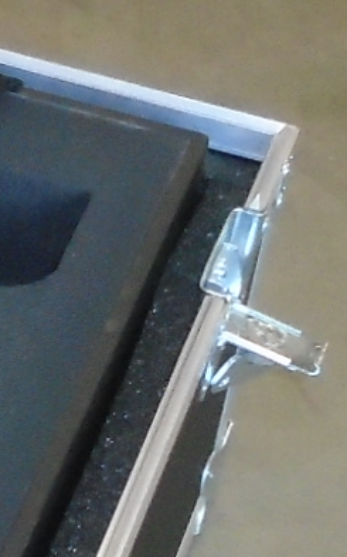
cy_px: 376
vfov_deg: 9.7
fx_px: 3289
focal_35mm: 217
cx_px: -361
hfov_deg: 5.9
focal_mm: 5.5
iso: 400
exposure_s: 1/40
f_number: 3.5
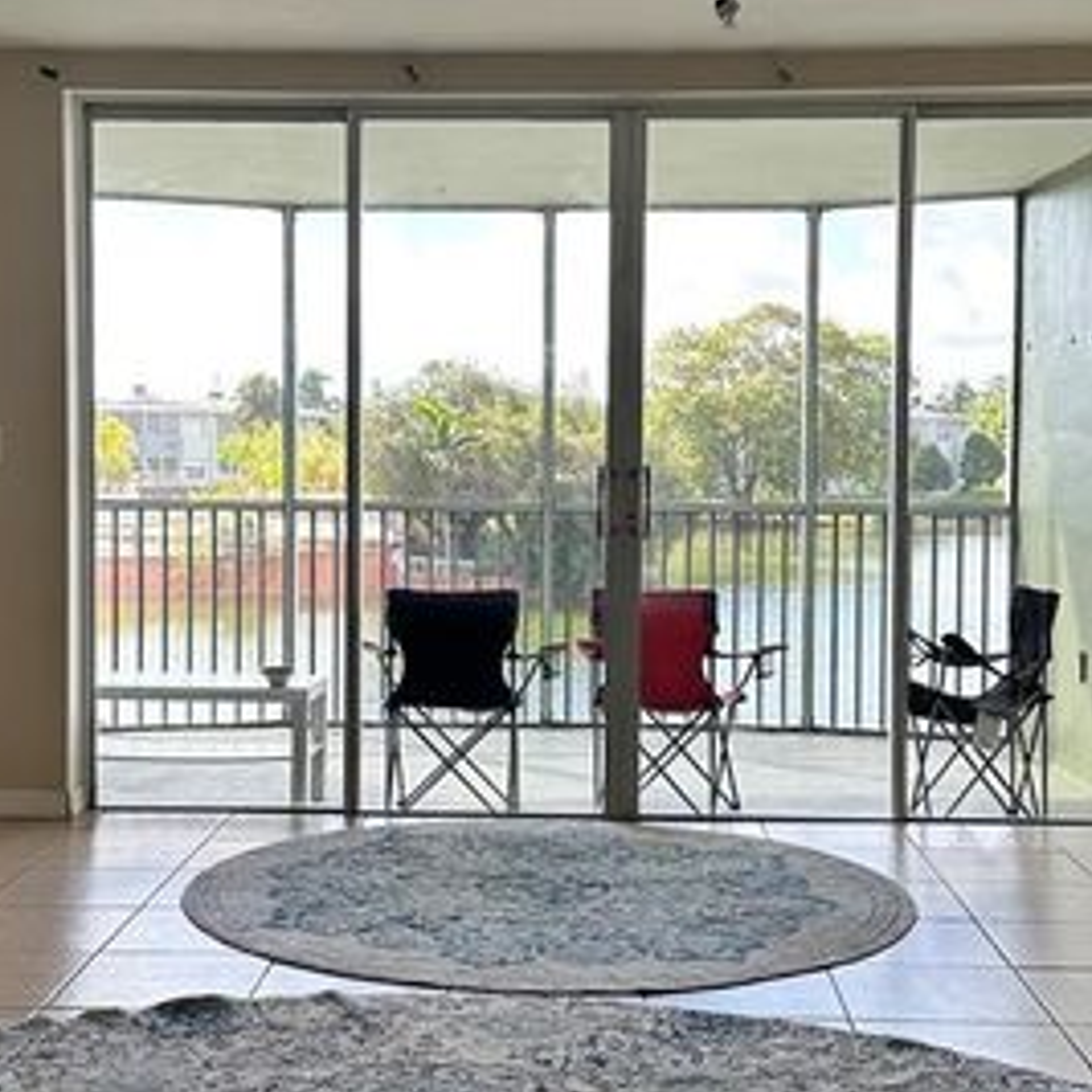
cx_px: 519
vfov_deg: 32.2
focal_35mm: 53
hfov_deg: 32.2
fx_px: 1892
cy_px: 509
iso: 80
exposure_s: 1/409
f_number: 1.78
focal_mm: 6.86
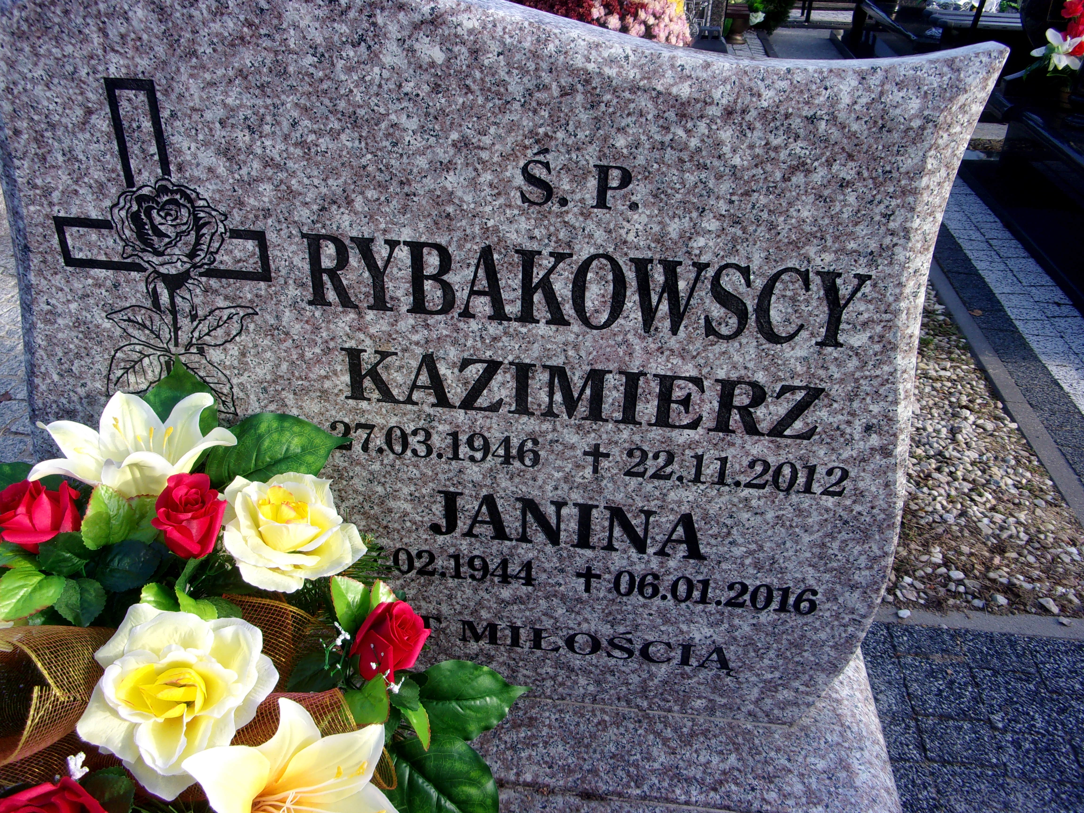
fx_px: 877
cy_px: 406
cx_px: 542
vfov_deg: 49.7
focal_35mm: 28
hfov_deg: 63.4
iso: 80
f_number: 3.9
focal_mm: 5.1
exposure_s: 1/210
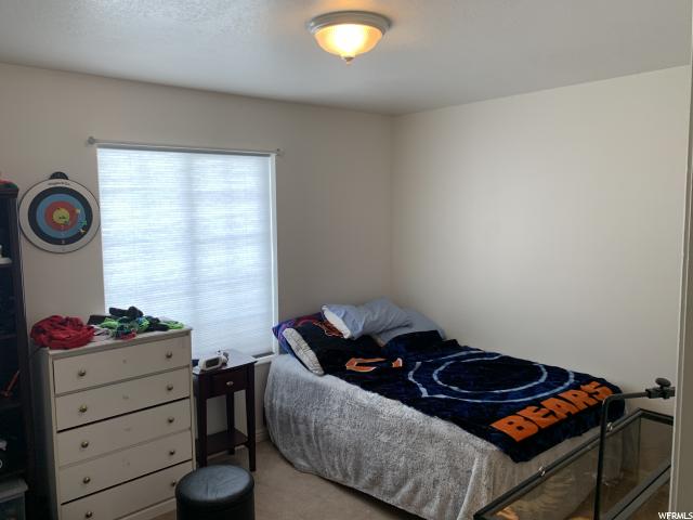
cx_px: 346
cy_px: 260
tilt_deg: -4.8
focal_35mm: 26
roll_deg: -0.2
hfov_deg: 67.3
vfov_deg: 53.1
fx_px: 521
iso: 80
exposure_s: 1/120
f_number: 1.8
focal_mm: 4.25
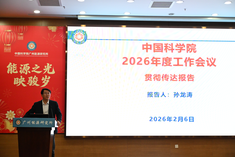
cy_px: 78
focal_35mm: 58
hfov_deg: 34.2
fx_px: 382
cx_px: 118
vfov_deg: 23.2
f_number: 4.5
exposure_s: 1/125
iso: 2000
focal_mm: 39
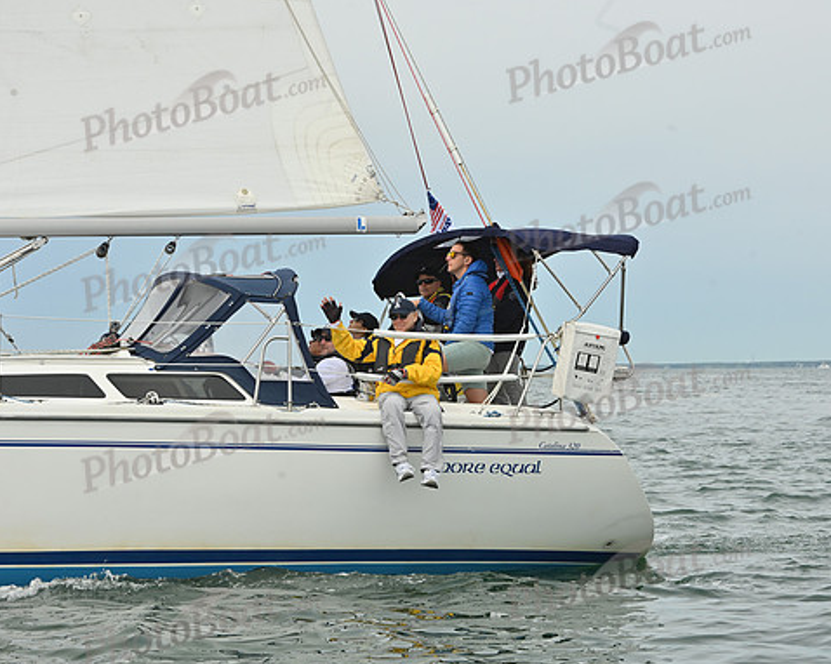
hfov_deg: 16.9
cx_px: 417
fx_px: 2803
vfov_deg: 13.5
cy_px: 333
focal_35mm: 114
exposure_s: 1/800
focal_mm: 100
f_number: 11
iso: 320
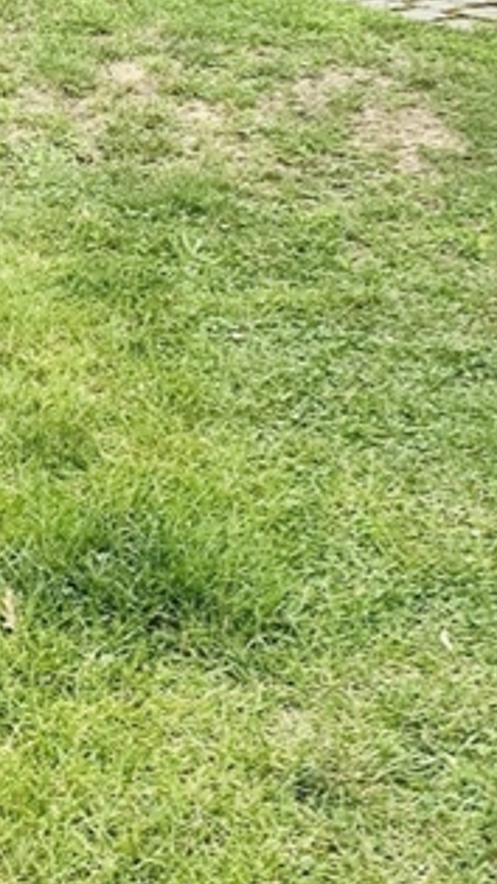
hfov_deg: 13.7
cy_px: -177
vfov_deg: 23.0
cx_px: -143
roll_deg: -1.7
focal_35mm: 85
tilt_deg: -7.6
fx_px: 1993
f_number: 1.78
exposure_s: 1/1916
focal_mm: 6.86
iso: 80
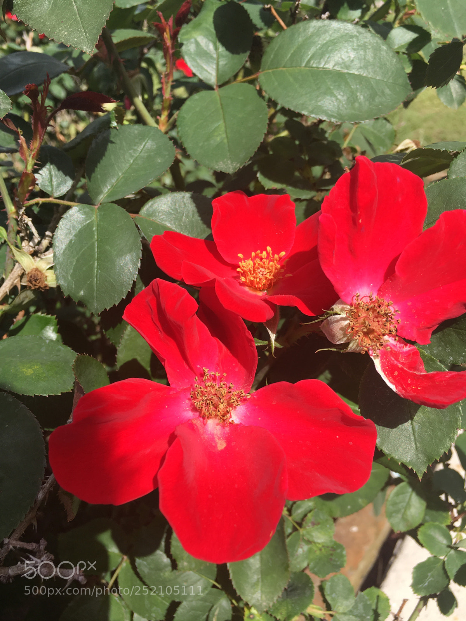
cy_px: 310
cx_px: 233
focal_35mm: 29
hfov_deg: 48.2
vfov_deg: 61.7
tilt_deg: -29.7
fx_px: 521
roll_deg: +6.5
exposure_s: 1/801
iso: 25
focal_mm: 4.15
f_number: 2.2
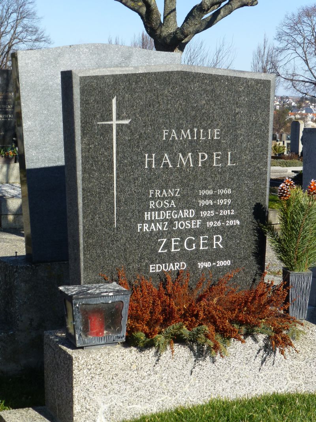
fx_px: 913
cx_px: 158
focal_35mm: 75
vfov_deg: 26.0
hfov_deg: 19.6
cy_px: 211
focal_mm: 13.3
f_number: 5
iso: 100
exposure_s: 1/500
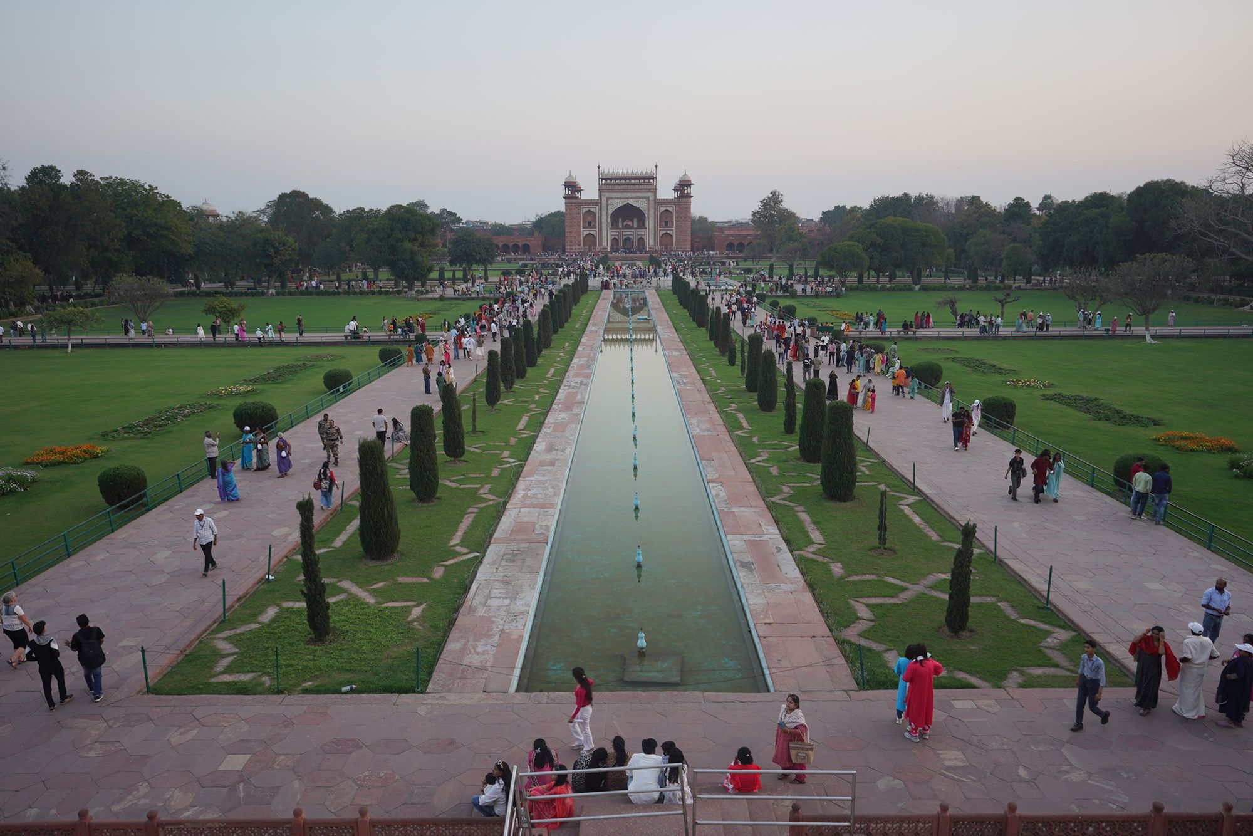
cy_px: 418
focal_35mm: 24
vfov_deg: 53.1
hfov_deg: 73.7
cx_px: 626
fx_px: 835
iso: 100
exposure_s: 1/100
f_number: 2.8
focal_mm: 24
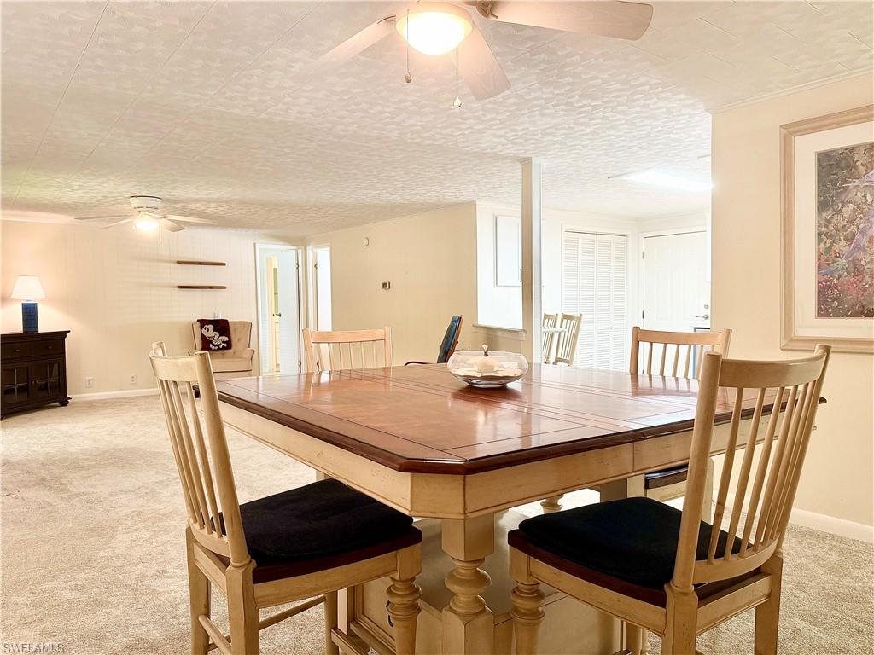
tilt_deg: -2.3
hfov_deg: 71.6
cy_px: 328
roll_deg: +0.5
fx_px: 606
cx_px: 437
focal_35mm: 24
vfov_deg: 56.8
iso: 200
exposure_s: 1/60
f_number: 1.78
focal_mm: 6.76
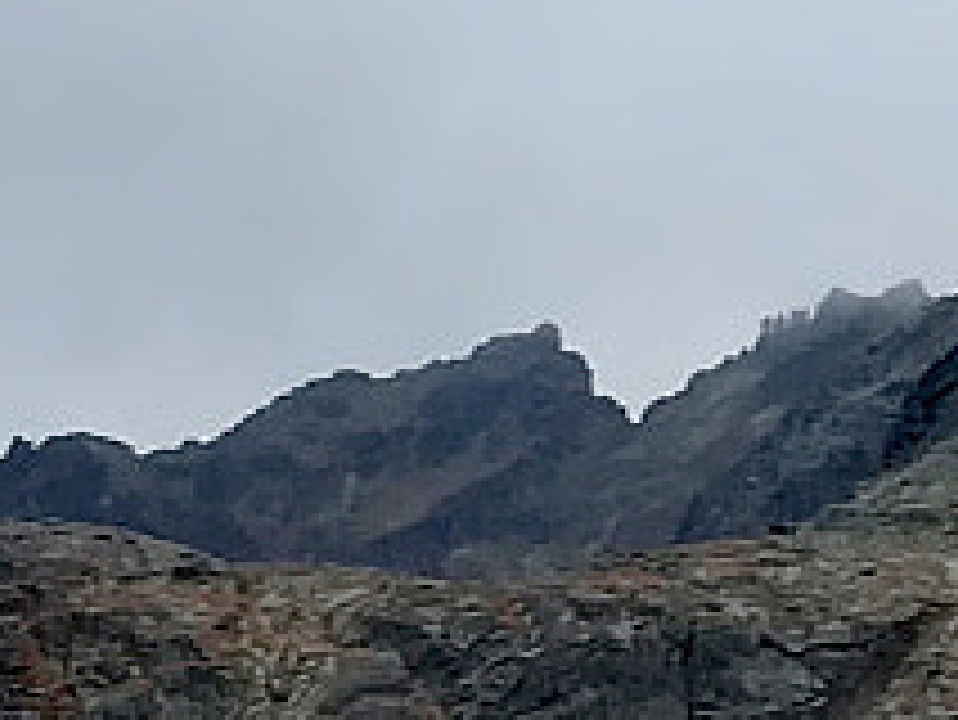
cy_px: 1341
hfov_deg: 10.0
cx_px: 1196
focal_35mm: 195
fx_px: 5400
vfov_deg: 7.4
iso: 50
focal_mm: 3.83
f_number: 2.2
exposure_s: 1/101
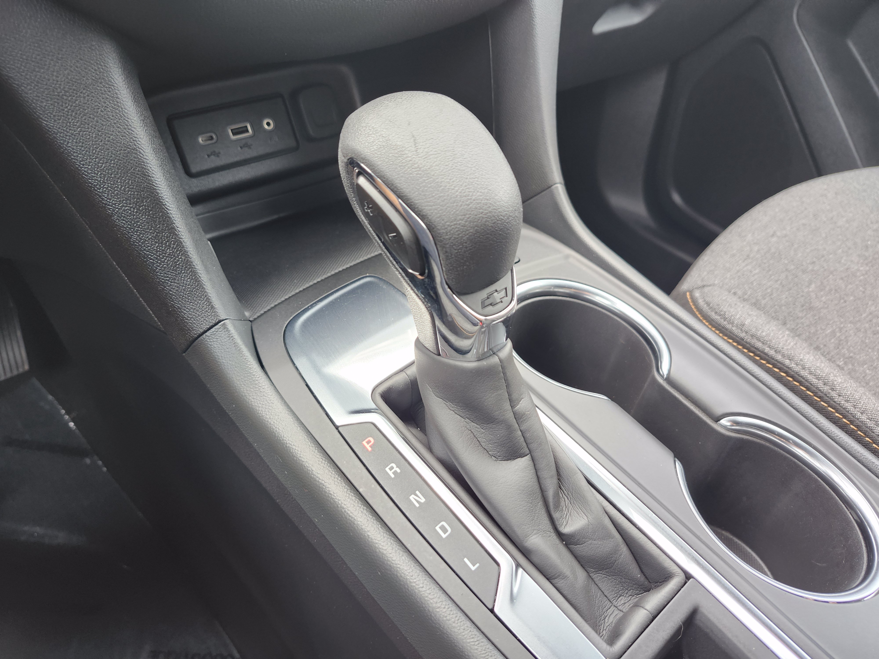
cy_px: 330
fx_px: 584
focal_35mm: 23
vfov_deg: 58.9
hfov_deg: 73.9
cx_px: 440
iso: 125
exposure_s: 1/120
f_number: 1.8
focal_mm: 5.54
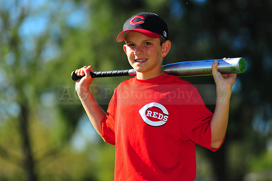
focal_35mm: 180
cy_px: 90
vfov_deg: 7.6
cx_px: 136
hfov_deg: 11.4
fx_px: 1359
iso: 200
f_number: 3.5
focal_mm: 180
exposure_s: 1/1250
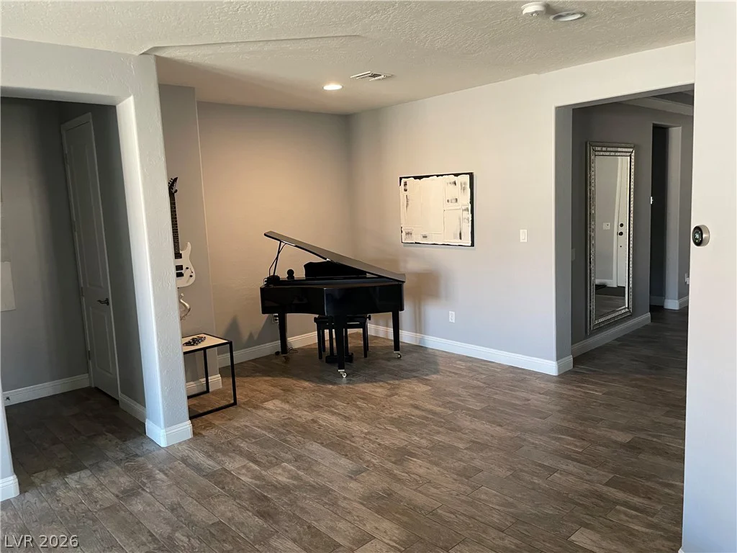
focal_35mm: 26
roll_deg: +2.5
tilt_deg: -6.3
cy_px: 276
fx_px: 554
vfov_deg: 53.1
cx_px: 368
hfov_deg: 67.3
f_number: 1.6
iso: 250
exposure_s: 1/60
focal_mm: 4.2
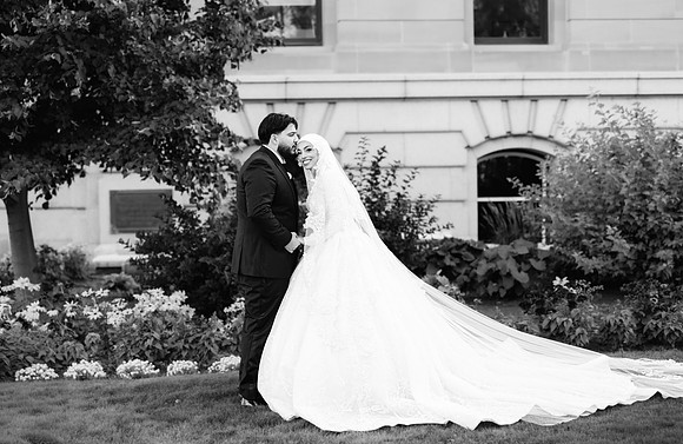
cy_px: 245
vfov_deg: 22.8
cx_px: 300
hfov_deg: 34.5
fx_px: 1098
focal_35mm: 58
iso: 200
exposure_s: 1/1250
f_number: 2
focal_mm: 50
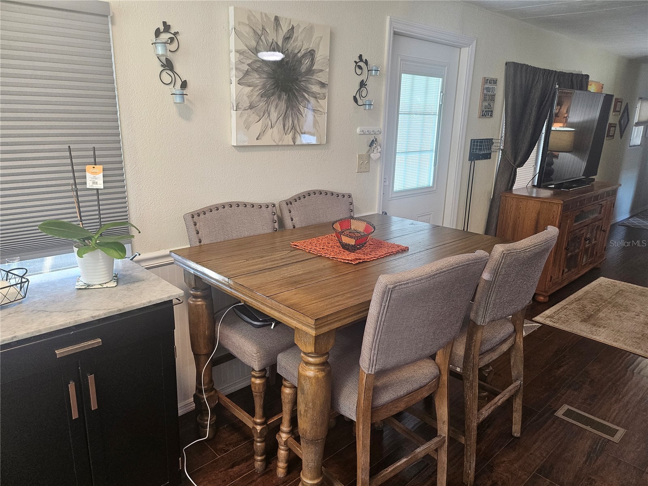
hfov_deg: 71.6
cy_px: 243
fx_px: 449
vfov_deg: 56.8
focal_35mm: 24
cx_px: 324
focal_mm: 5
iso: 320
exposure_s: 1/120
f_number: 1.8
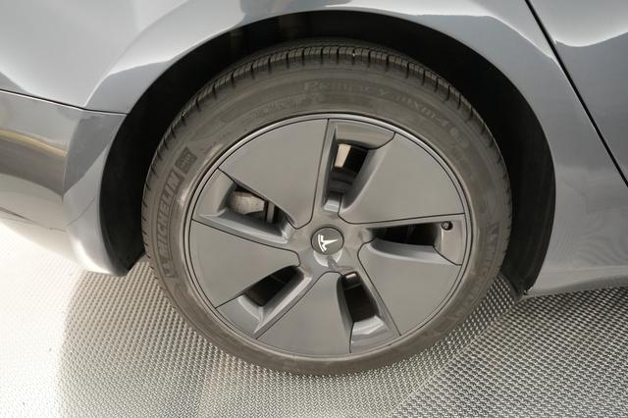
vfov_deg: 49.5
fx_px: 453
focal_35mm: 26
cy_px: 209
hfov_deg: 69.4
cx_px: 314
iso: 6400
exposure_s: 1/250
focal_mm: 26
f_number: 2.8
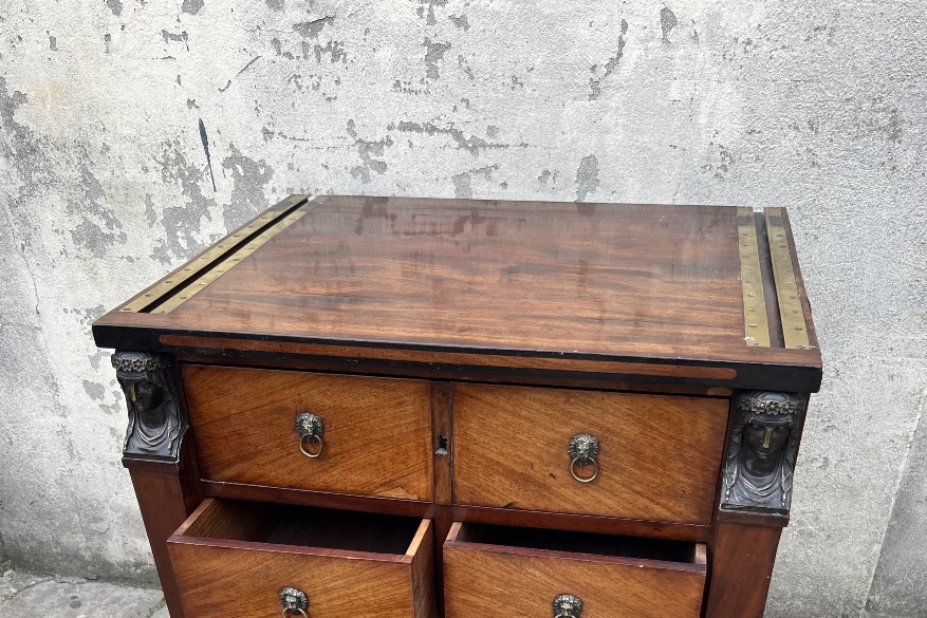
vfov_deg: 33.0
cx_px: 456
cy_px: 618
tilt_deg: -35.6
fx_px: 953
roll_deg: +2.3
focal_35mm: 37
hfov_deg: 51.9
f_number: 1.5
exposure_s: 1/188
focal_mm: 5.7
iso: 40
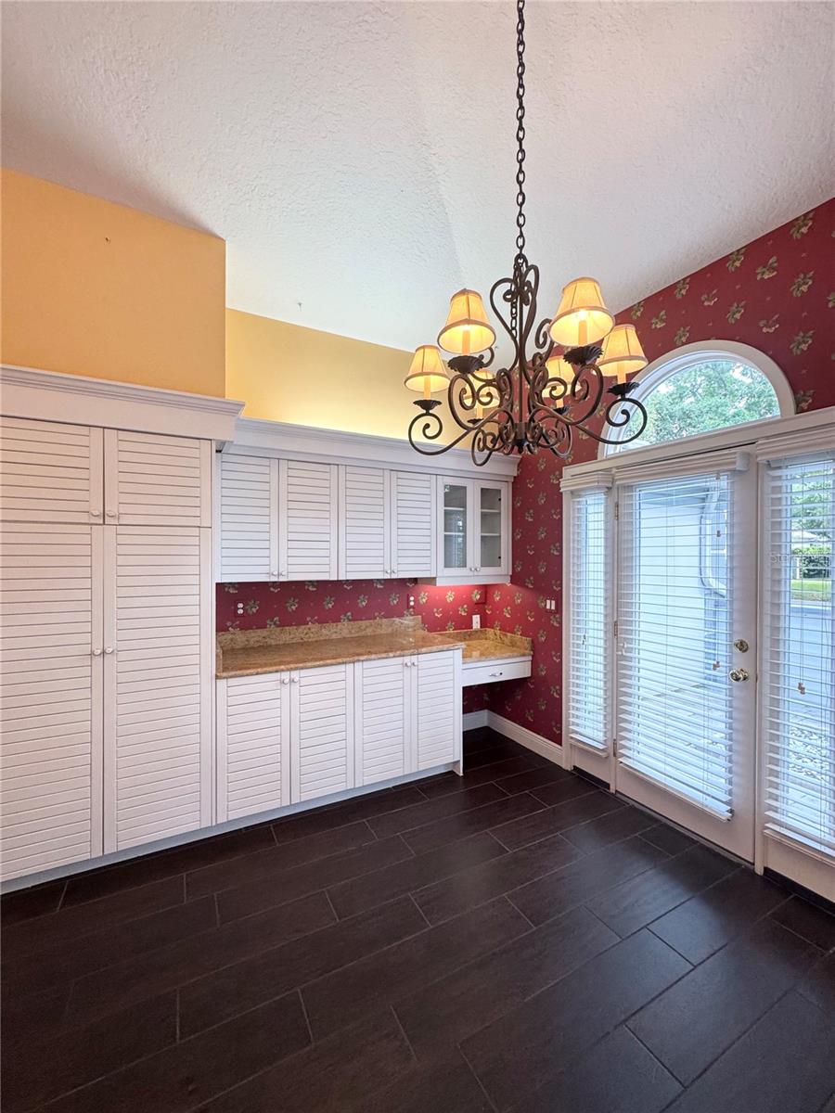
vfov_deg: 102.1
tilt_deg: -0.3
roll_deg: +1.0
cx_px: 418
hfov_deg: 85.7
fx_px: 450
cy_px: 556
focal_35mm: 14
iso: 200
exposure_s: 1/120
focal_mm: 2.22
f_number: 2.2
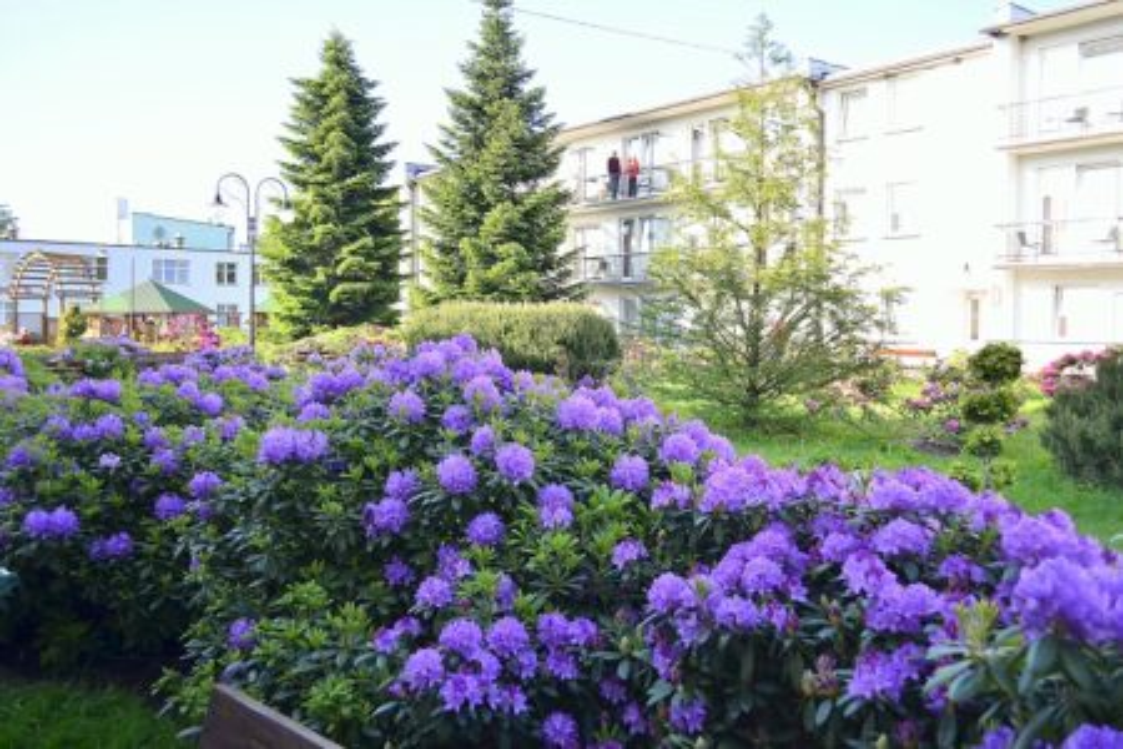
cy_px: 374
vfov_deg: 40.0
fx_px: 1029
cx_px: 562
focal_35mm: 33
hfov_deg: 57.2
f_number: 3.8
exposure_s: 1/160
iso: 100
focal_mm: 22
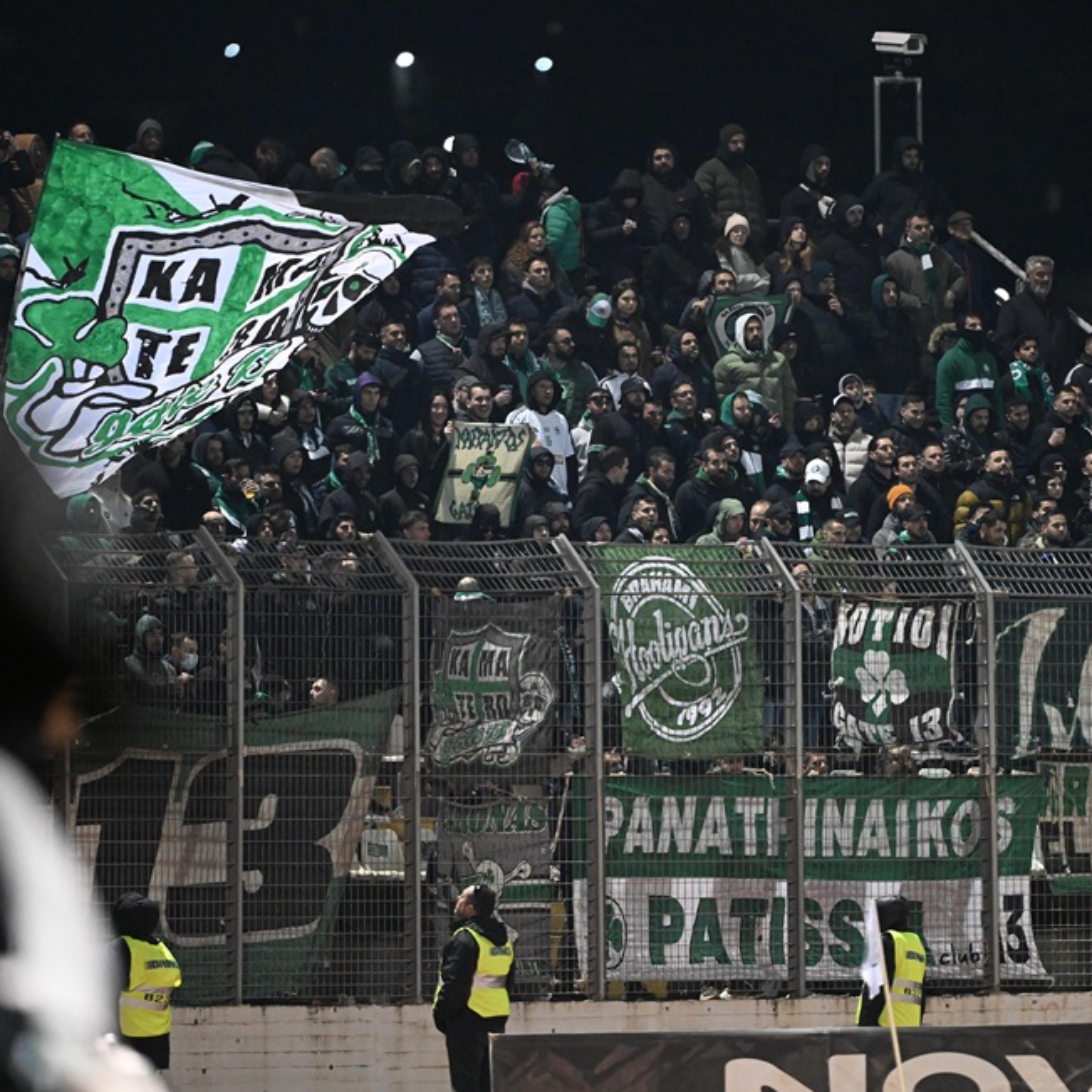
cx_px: 705
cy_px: 546
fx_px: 18273
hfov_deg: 3.4
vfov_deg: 3.4
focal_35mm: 512
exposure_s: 1/1000
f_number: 3.2
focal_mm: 400
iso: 3200
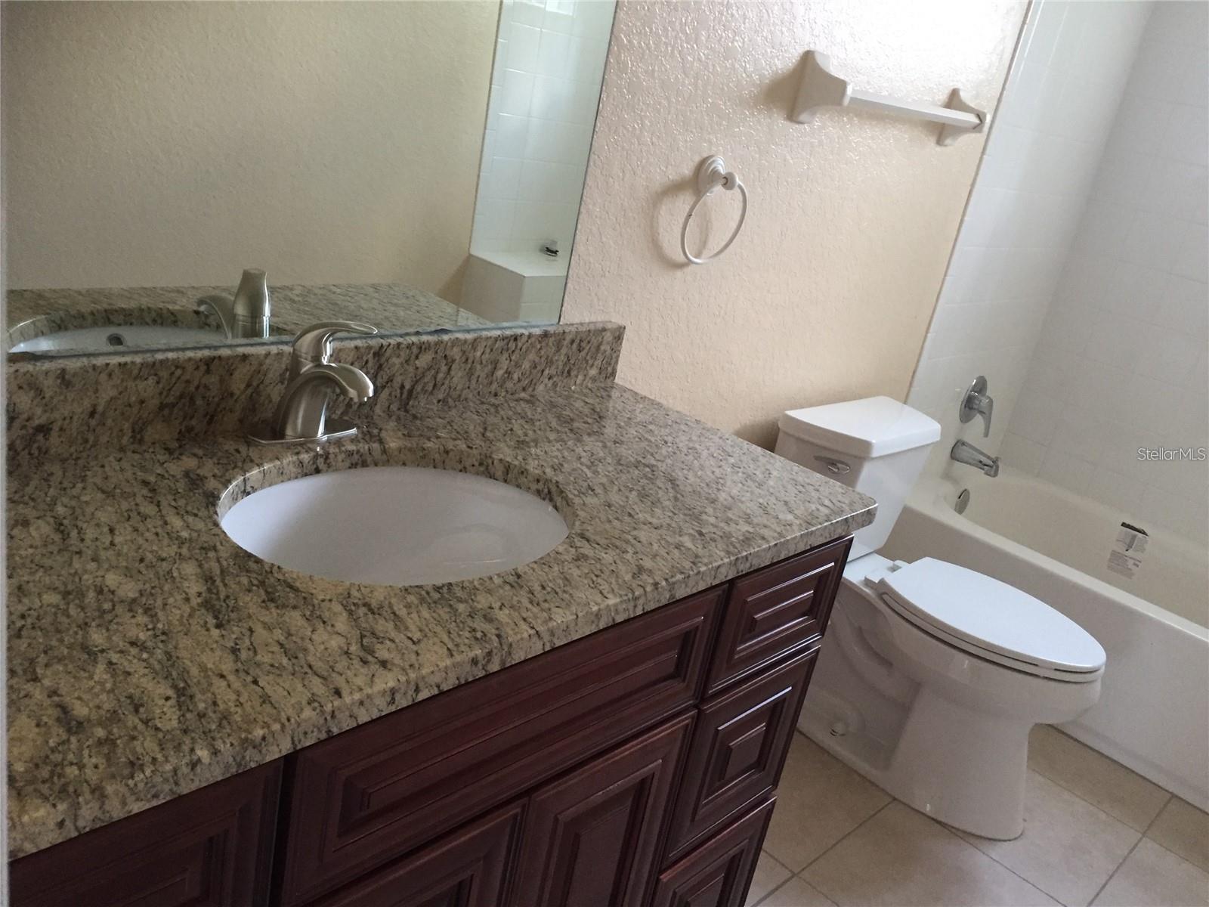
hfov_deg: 61.7
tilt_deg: -20.0
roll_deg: -13.3
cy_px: 454
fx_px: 1013
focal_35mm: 29
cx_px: 604
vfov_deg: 48.2
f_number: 2.2
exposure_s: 1/30
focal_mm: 4.15
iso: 160
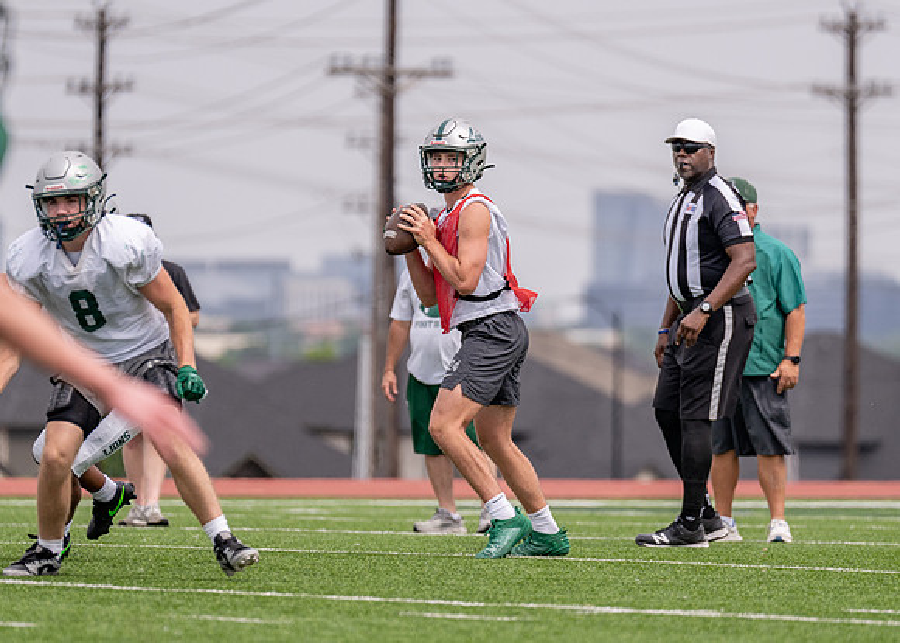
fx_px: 8142
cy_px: 275
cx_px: 479
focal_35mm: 319
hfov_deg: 6.3
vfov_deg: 4.5
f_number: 2.8
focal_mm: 200
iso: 250
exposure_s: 1/4000
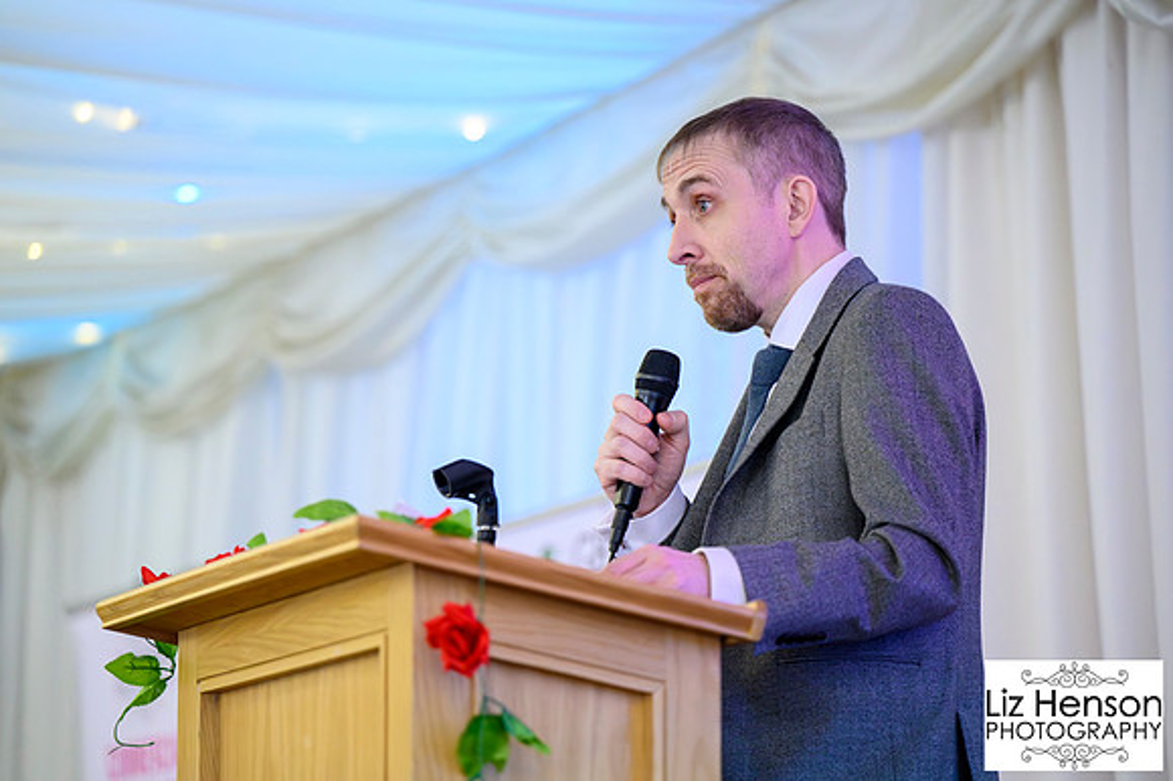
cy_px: 390
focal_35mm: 130
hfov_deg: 15.8
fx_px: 4233
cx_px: 586
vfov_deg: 10.5
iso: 12800
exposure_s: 1/200
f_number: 2.8
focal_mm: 130
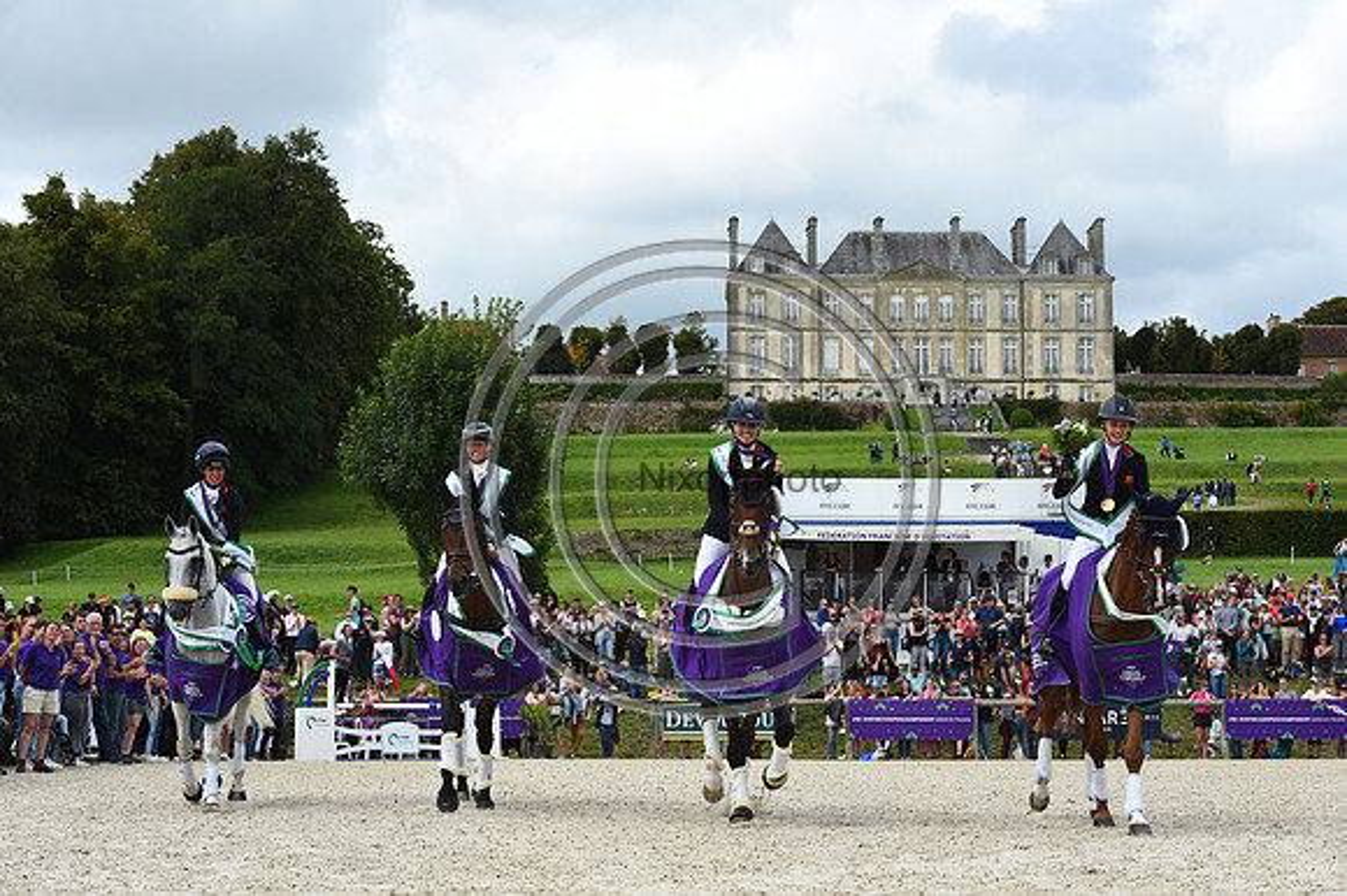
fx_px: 2618
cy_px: 448
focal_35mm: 70
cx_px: 674
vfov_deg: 19.4
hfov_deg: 28.9
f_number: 9
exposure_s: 1/1000
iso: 560
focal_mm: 70
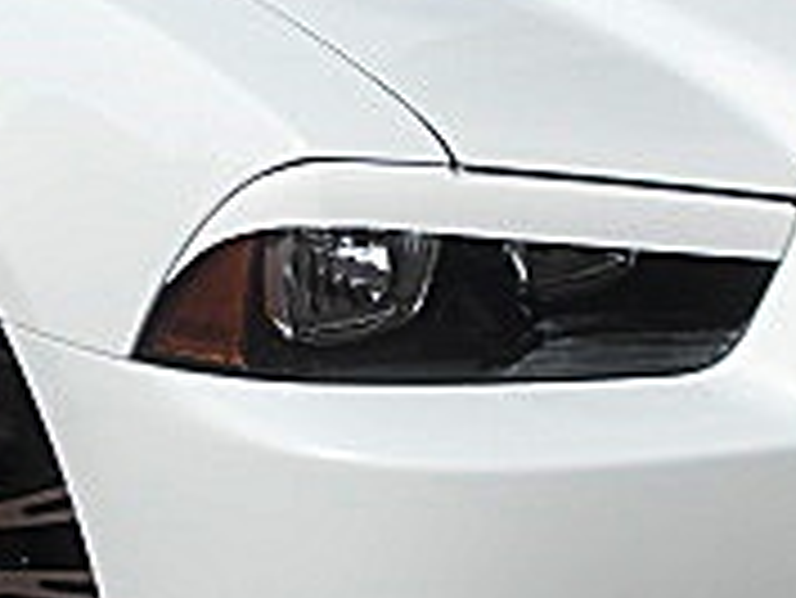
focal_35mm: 130
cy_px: 220
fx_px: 2991
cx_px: 283
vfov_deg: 11.4
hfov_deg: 15.1
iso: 50
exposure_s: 1/125
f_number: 7.9
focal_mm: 6.3
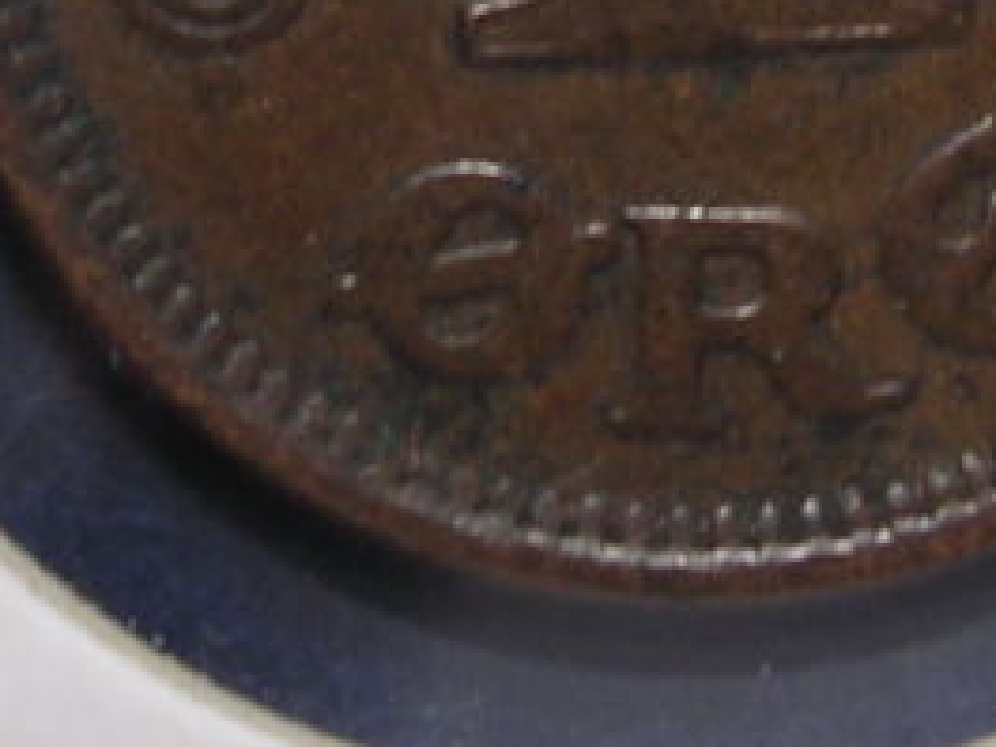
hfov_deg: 13.7
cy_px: -147
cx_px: 524
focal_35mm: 144
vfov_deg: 10.1
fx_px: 4143
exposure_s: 1/8.7
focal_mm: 5.8
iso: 100
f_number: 2.8
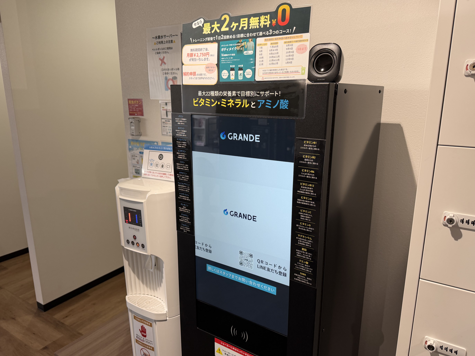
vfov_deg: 54.9
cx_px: 242
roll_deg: +0.1
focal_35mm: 25
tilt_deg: -13.4
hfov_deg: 69.4
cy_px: 180
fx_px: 343
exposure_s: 1/120
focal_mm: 6.8
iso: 160
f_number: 1.8
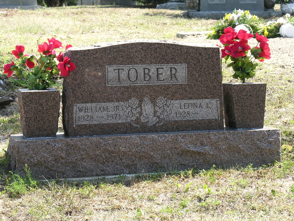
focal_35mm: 104
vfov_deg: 14.2
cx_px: 147
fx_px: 883
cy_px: 110
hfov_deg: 18.9
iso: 50
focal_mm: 26.5
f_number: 5.2
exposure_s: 1/106
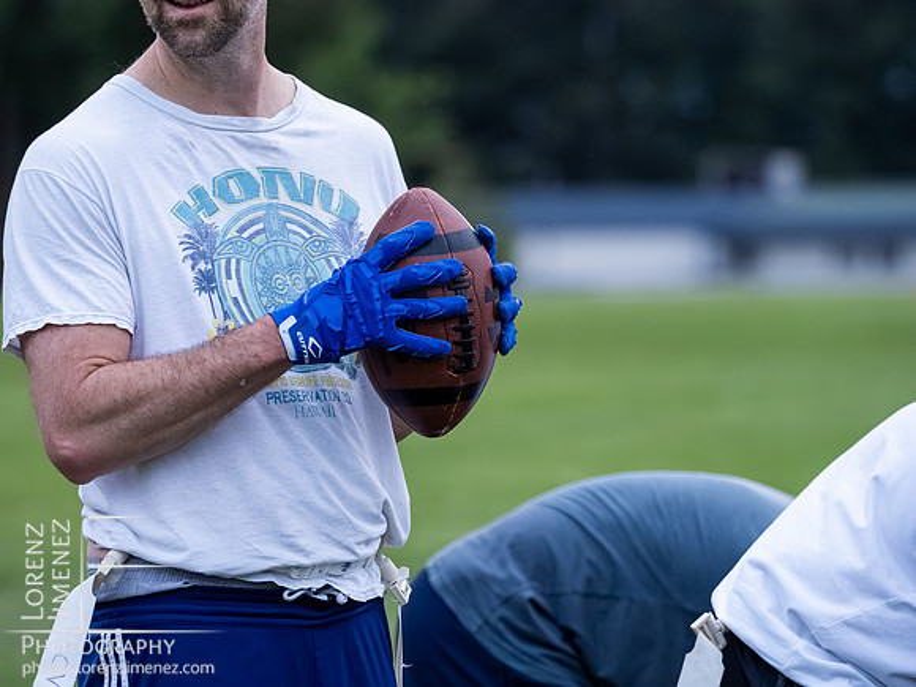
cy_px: 344
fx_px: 7939
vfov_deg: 5.0
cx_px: 458
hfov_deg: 6.6
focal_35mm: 300
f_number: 3.5
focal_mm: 150
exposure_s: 1/400
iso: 5000
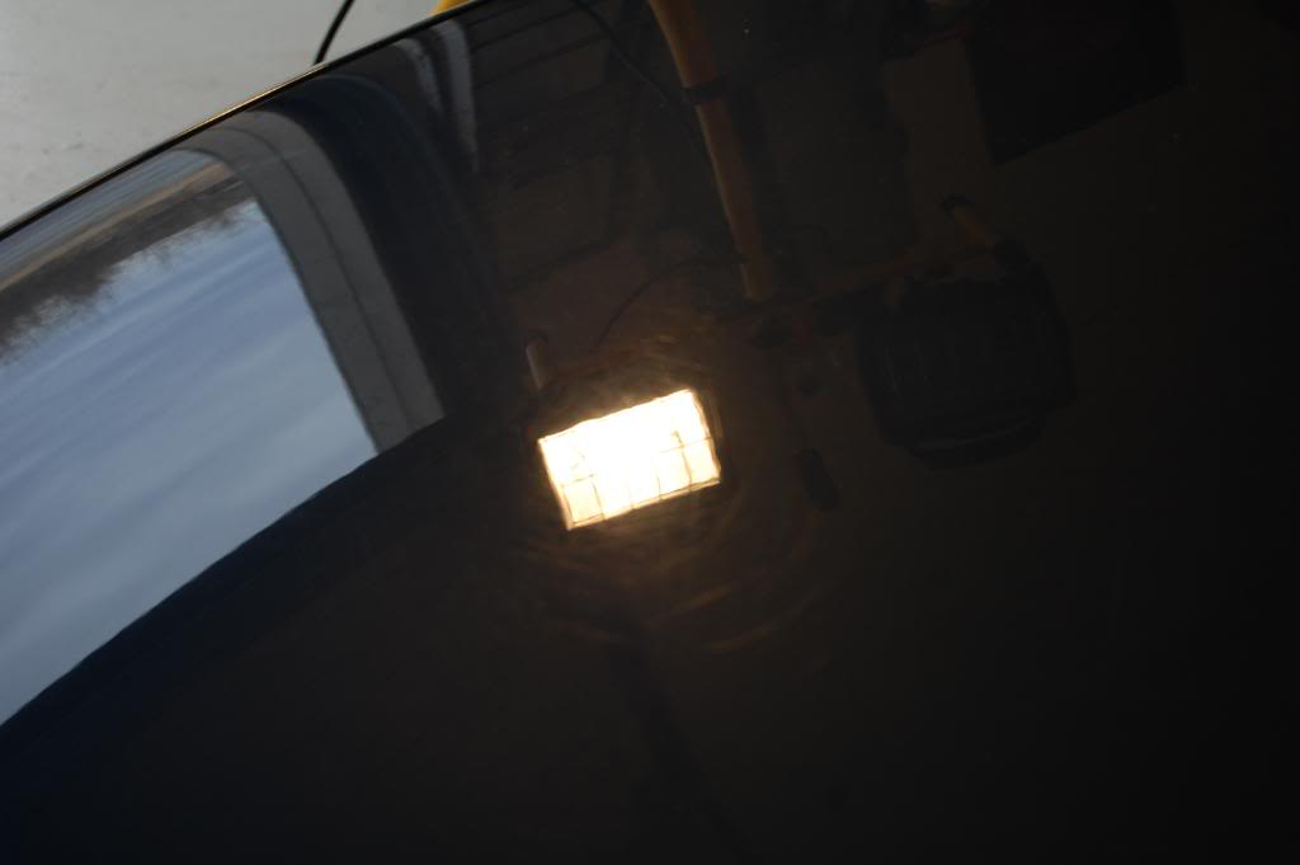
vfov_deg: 16.5
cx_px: 650
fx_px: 2977
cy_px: 432
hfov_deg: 24.6
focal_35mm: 82
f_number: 7.1
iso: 200
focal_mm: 55
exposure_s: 1/200
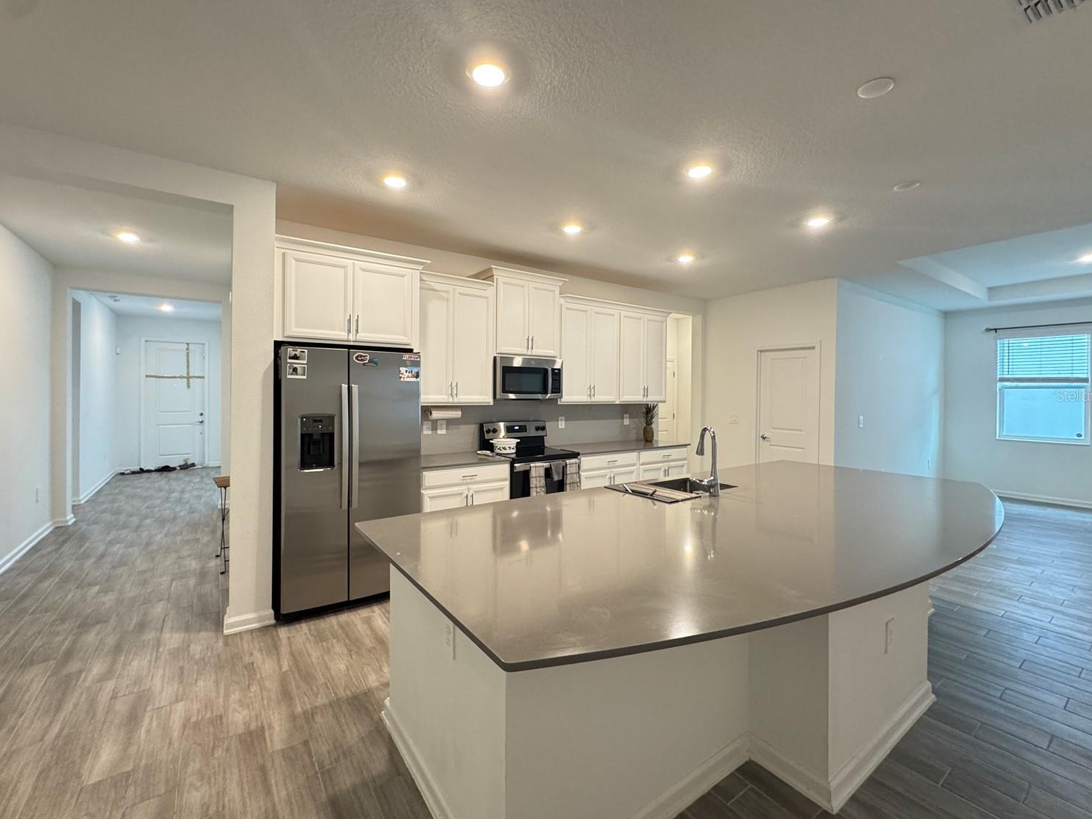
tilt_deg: -0.2
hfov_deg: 98.2
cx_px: 540
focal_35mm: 15
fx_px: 473
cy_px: 395
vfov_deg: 81.7
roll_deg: -0.5
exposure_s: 1/60
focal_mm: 2.22
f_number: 2.2
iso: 320
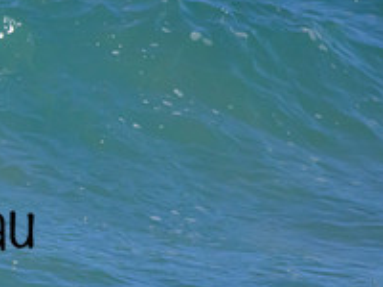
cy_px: 204
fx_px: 16984
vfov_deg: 1.0
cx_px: -169
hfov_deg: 1.3
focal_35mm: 1535
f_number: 11
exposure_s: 1/2000
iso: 5000
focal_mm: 550
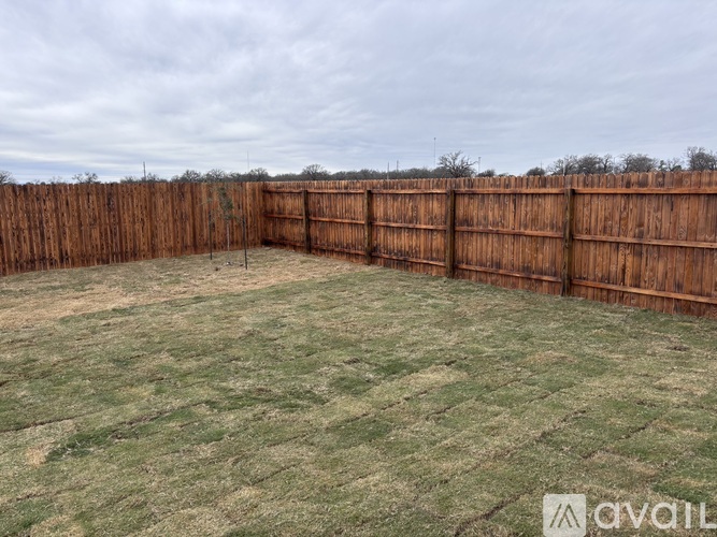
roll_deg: +0.4
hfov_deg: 67.3
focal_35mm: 26
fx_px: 538
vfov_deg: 53.0
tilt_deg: -9.4
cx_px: 358
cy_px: 268
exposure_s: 1/2451
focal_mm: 5.96
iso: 50
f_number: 1.6
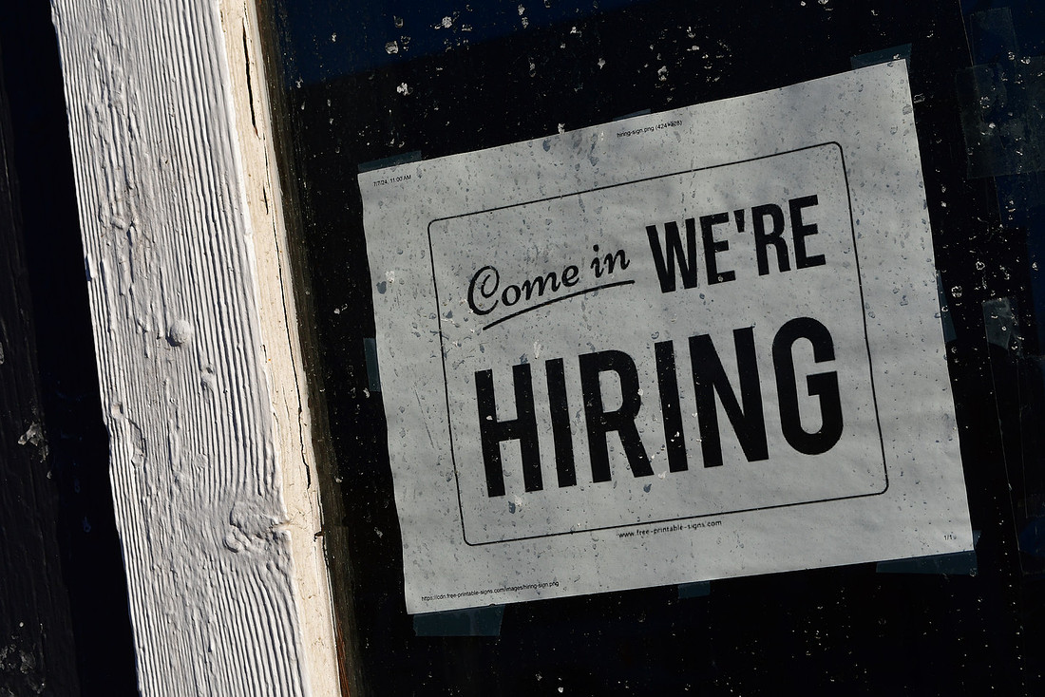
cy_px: 348
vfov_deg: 16.7
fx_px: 2381
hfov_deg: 24.8
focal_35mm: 82
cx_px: 522
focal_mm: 55
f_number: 11
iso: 200
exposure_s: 1/500
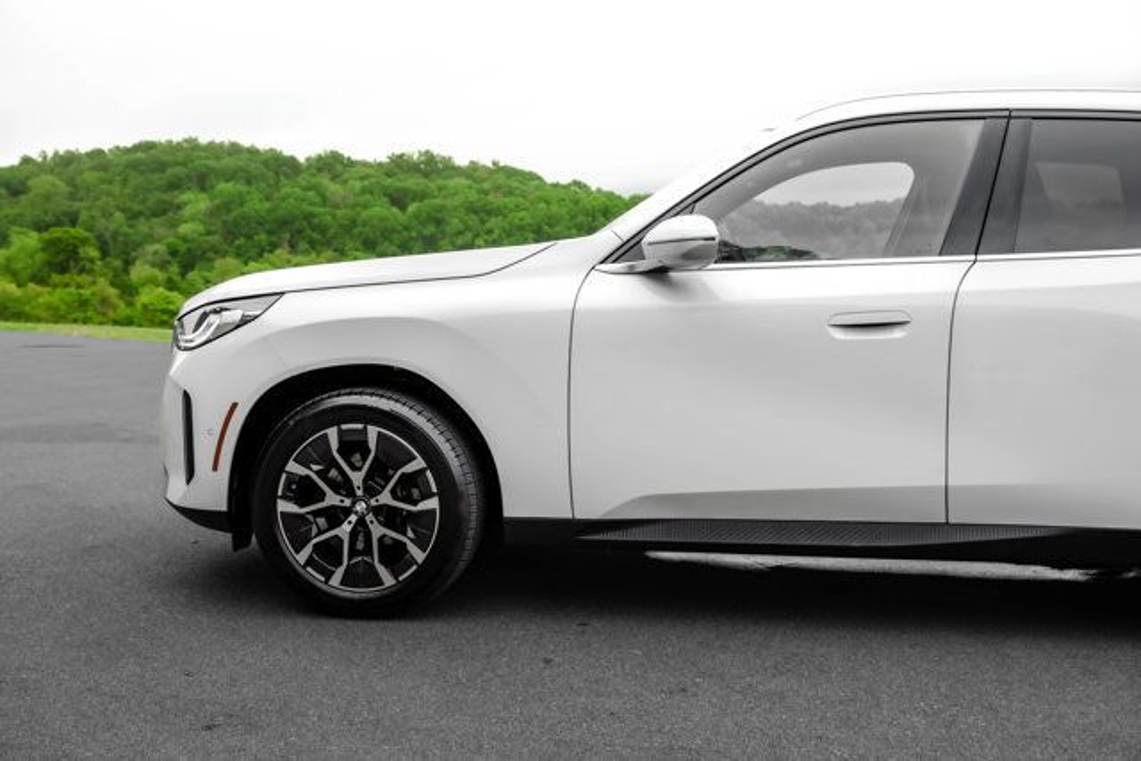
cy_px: 380
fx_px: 1426
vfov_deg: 29.9
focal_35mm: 45
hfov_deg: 43.6
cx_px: 570
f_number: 6.3
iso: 640
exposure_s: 1/640
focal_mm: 45
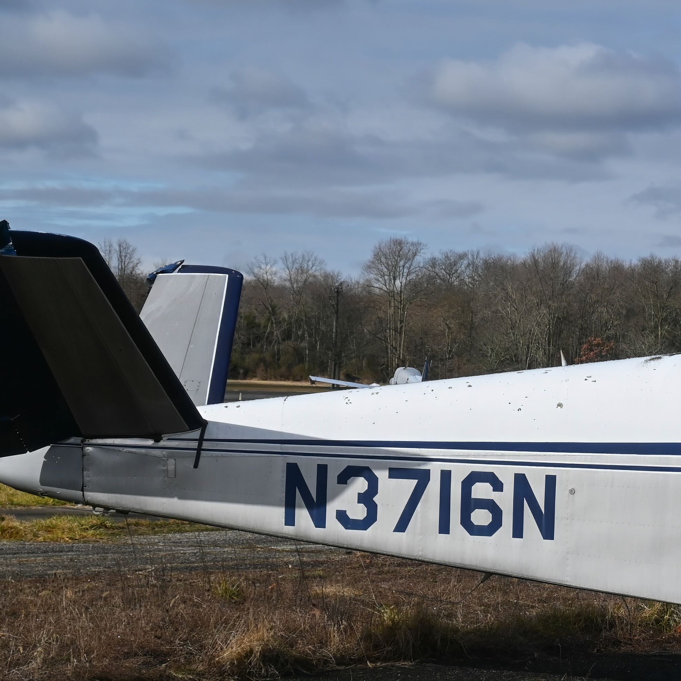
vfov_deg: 14.7
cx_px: 749
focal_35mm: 118
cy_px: 491
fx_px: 2631
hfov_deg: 14.4
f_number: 8
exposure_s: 1/1000
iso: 200
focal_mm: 33
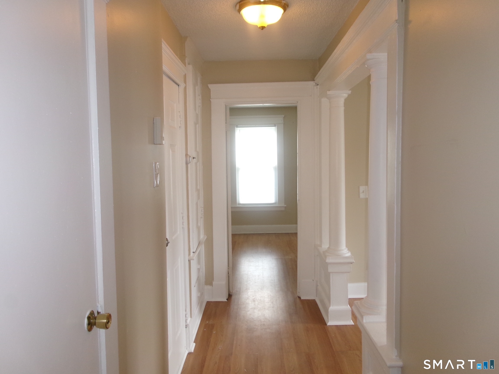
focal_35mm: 28
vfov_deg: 49.7
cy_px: 187
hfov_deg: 63.4
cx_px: 250
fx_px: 404
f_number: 3.9
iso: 177
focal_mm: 5.1
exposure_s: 1/34
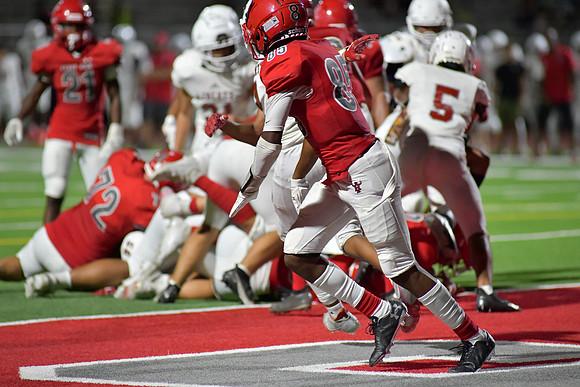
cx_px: 290
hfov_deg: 6.9
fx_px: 4834
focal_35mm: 300
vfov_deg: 4.6
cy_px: 194
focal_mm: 300
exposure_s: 1/1250
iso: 7200
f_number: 4
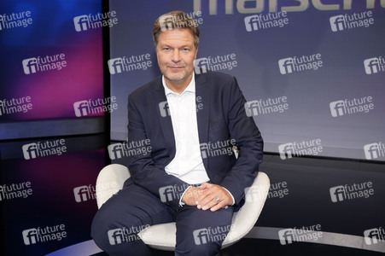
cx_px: 192
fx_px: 363
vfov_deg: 38.8
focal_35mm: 34
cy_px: 128
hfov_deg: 55.8
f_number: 5.6
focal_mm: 34
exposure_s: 1/125
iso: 2000
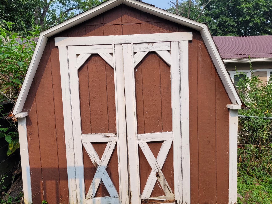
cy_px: 112
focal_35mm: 31
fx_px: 244
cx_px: 122
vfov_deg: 45.4
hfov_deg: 58.2
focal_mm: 5.4
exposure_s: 1/1465
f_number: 1.8
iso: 40
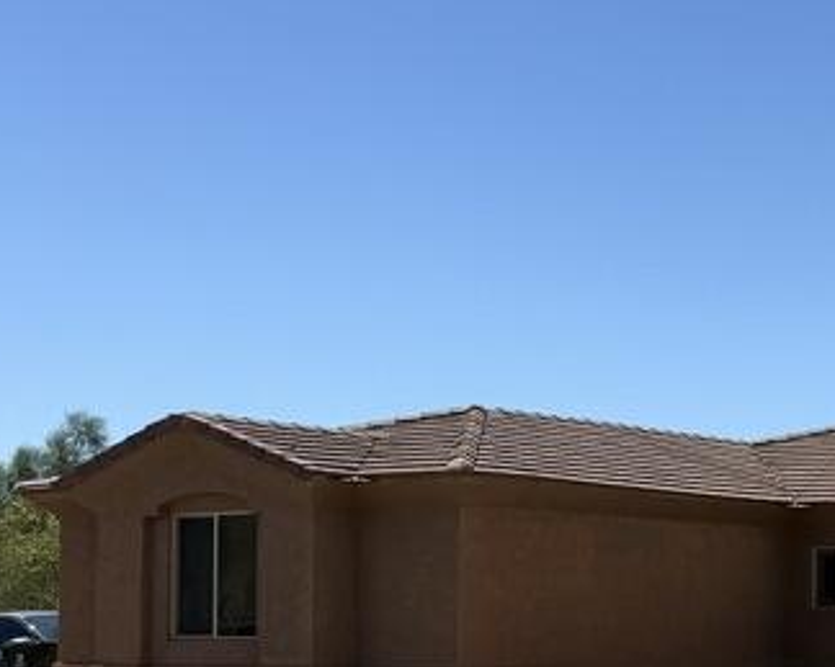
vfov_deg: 20.4
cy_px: 569
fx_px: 1828
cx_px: 1237
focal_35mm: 74
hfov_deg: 21.7
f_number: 1.78
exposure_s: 1/5714
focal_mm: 6.76
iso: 80
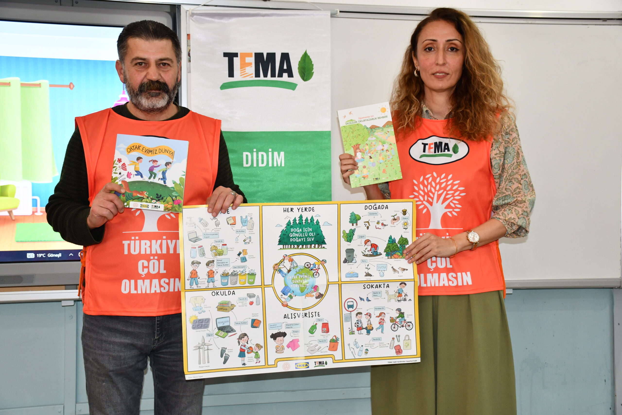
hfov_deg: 41.1
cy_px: 208
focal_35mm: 48
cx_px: 311
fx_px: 829
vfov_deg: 28.1
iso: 900
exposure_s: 1/60
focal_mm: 32
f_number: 4
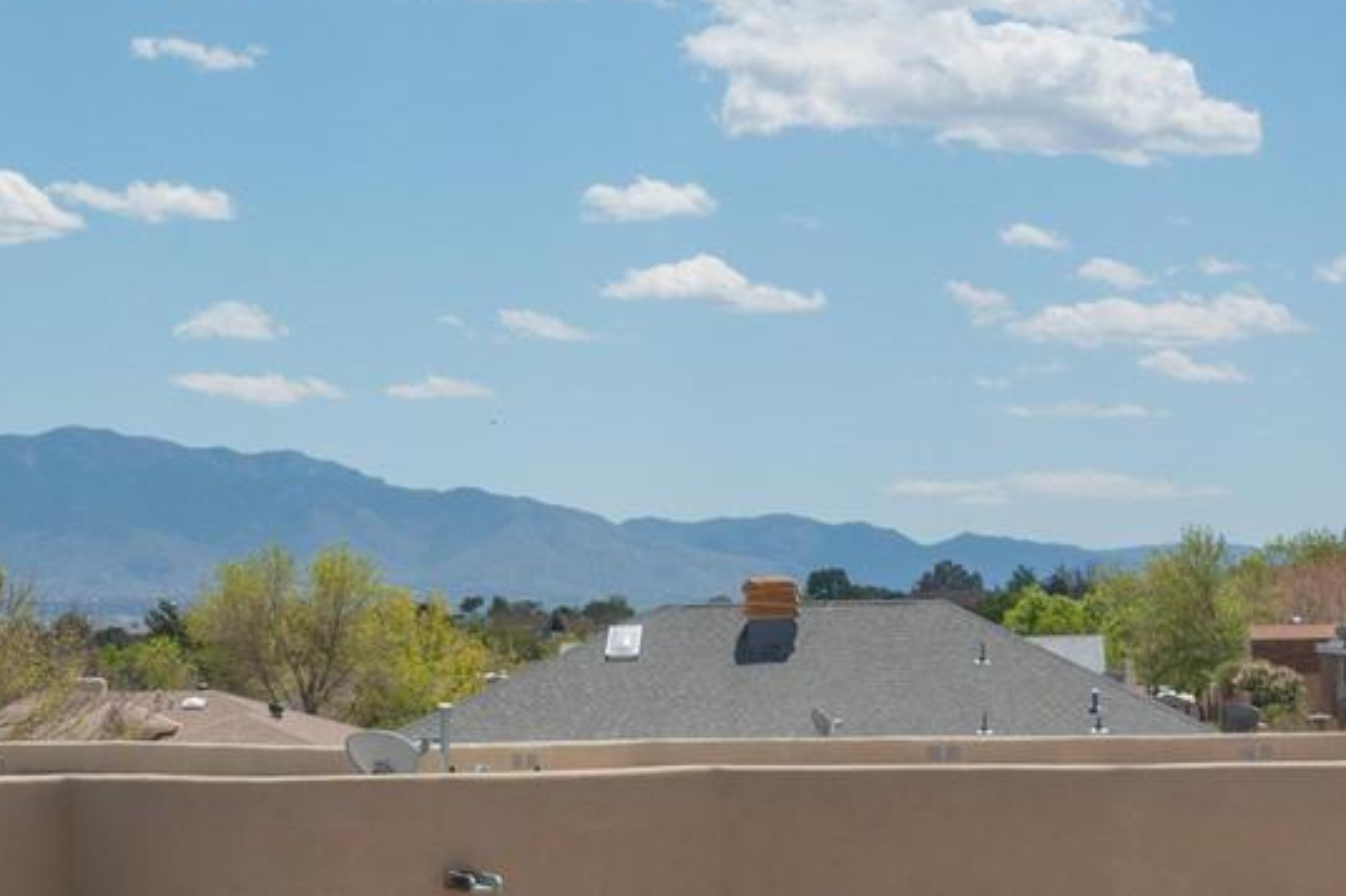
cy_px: 871
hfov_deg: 18.8
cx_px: 168
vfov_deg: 12.7
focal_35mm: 107
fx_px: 3999
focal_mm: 10.26
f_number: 3.2
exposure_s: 1/2000
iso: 100
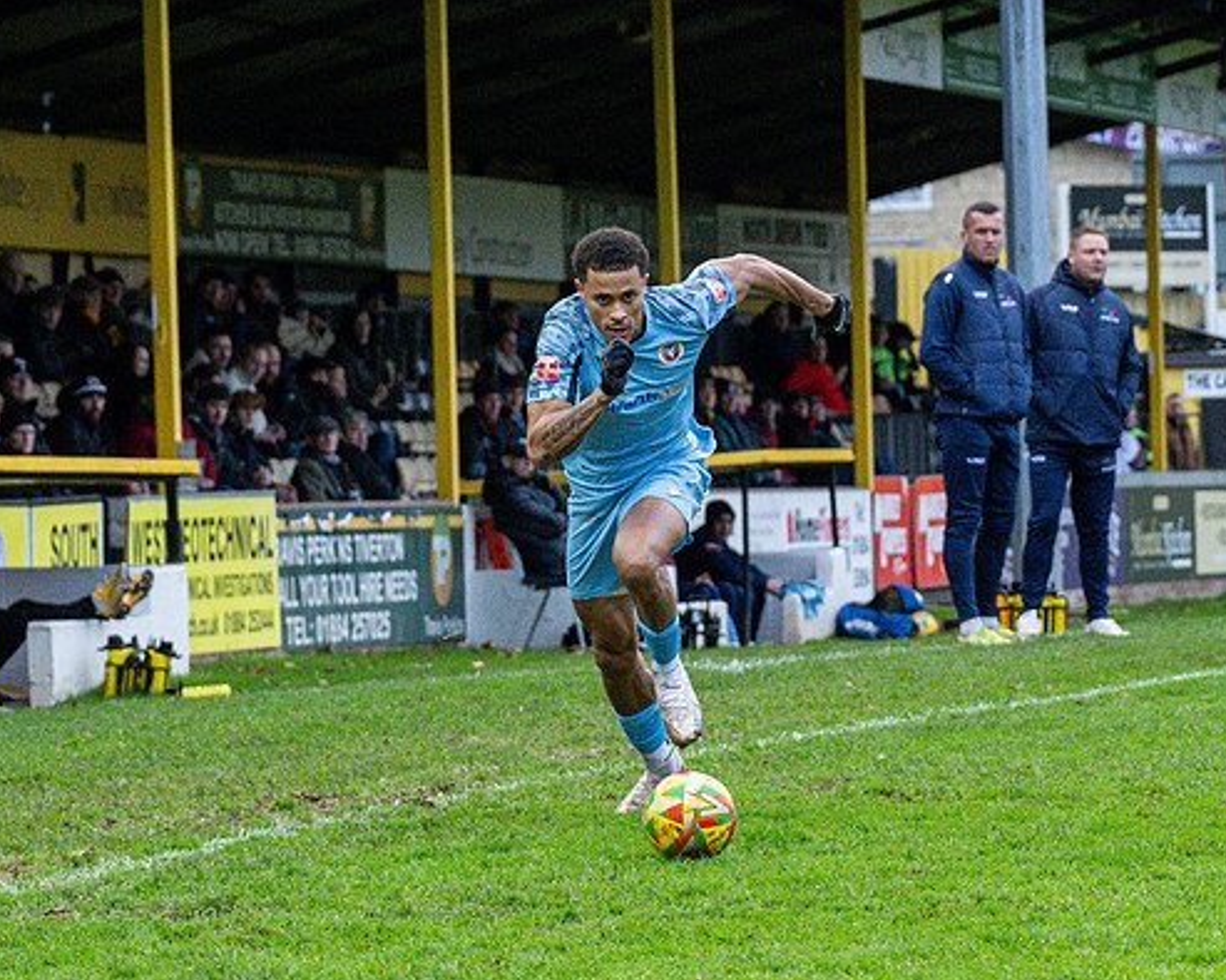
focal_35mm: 285
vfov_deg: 5.4
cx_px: 888
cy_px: 515
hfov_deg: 6.8
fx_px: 10337
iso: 2000
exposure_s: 1/1250
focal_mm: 90
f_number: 4
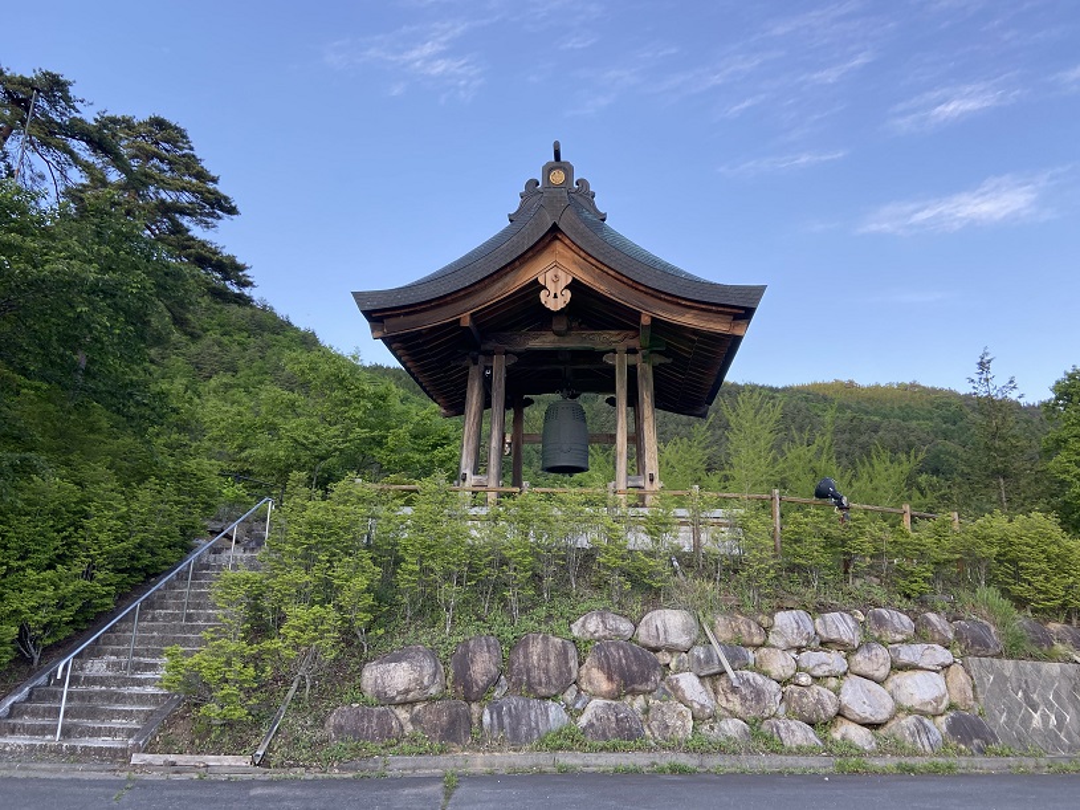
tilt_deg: +15.0
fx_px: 811
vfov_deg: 53.1
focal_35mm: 26
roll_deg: -1.3
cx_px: 540
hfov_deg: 67.3
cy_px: 405
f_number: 1.8
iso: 32
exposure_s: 1/266
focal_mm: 4.25
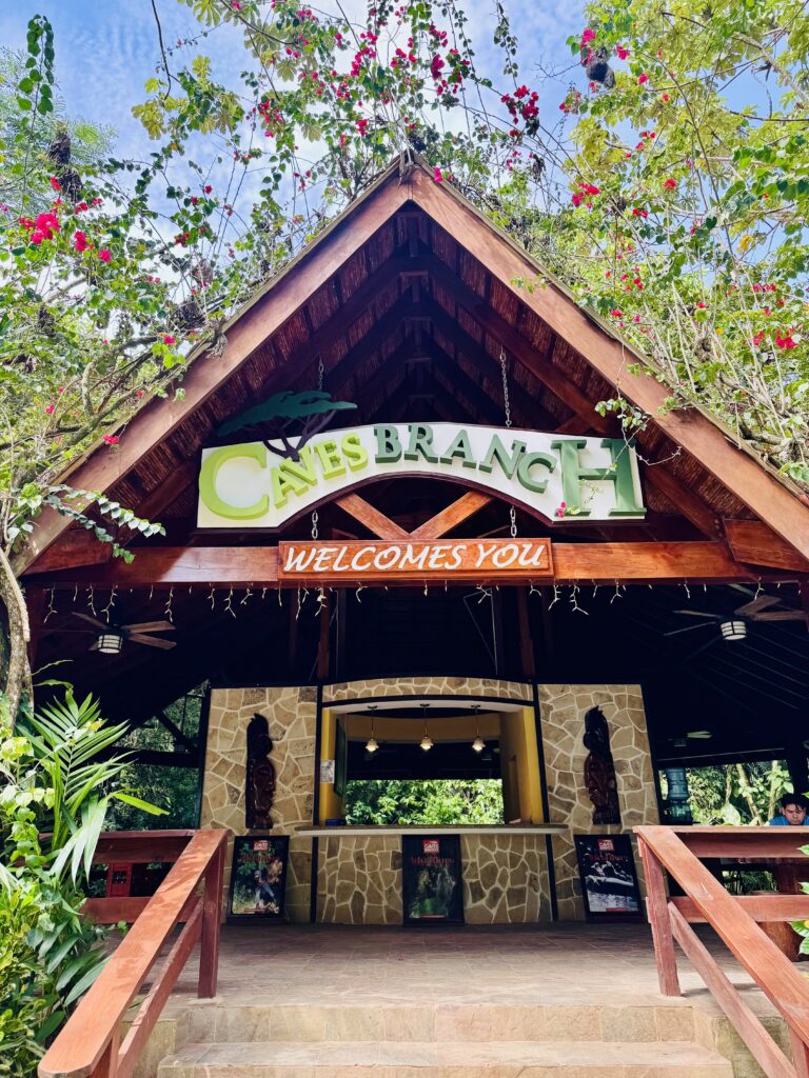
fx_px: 748
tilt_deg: +21.8
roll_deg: +2.7
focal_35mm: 24
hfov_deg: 56.8
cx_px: 404
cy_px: 539
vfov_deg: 71.6
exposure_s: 1/362
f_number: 1.78
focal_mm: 6.76
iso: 80
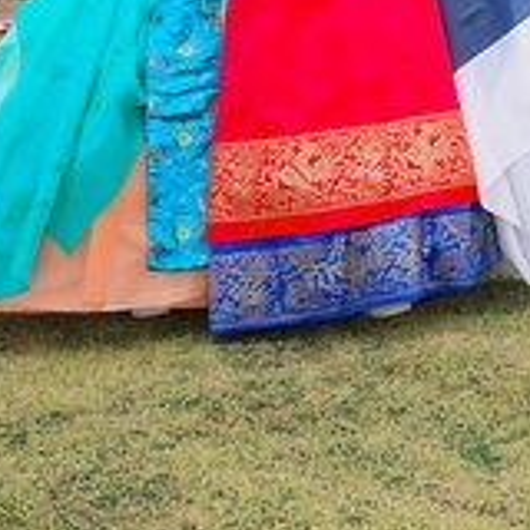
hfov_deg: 14.6
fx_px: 1840
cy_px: -217
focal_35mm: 106
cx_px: 924
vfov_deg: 15.4
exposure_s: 1/250
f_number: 5.6
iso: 1000
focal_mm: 28.6
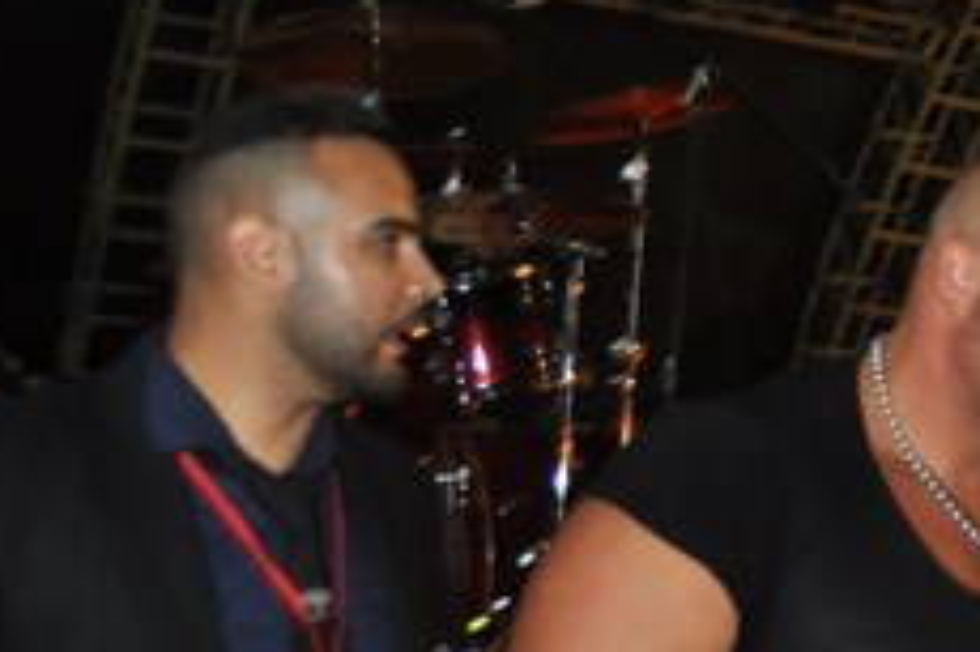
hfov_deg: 25.2
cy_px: 403
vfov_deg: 18.1
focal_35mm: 75
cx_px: 1061
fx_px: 2040
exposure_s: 1/60
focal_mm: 18
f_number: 3.5
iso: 800
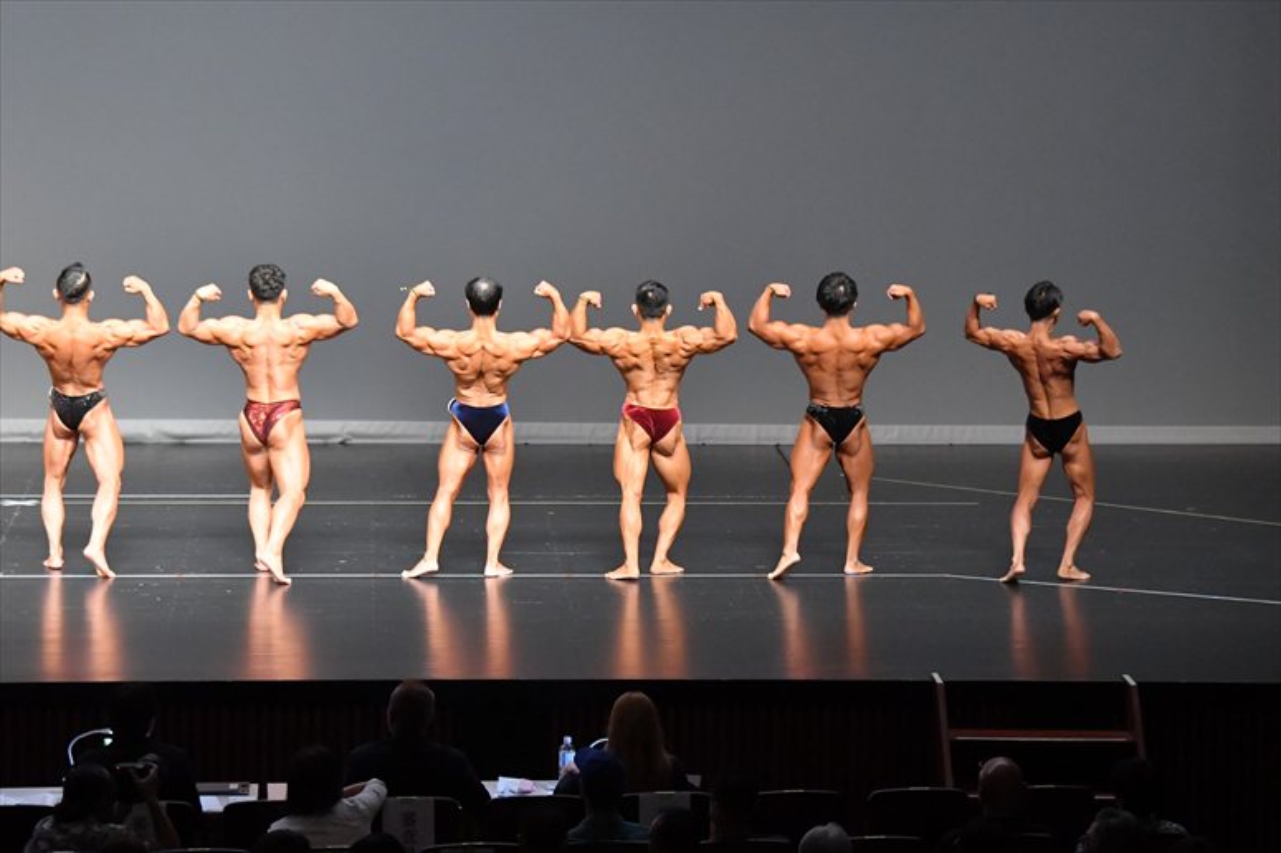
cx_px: 640
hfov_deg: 14.0
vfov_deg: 9.3
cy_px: 426
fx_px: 5228
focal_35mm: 147
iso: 8000
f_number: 5.6
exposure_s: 1/400
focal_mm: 98
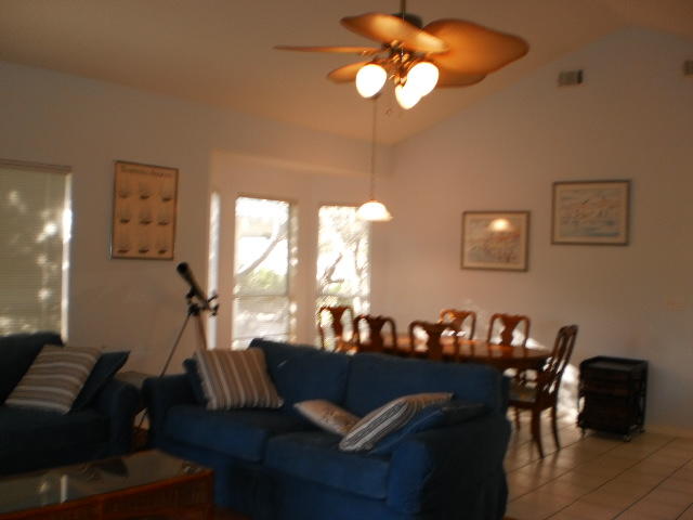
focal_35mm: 36
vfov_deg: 39.7
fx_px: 721
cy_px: 260
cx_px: 346
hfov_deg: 51.4
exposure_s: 1/30
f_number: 3.1
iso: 125
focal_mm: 6.3
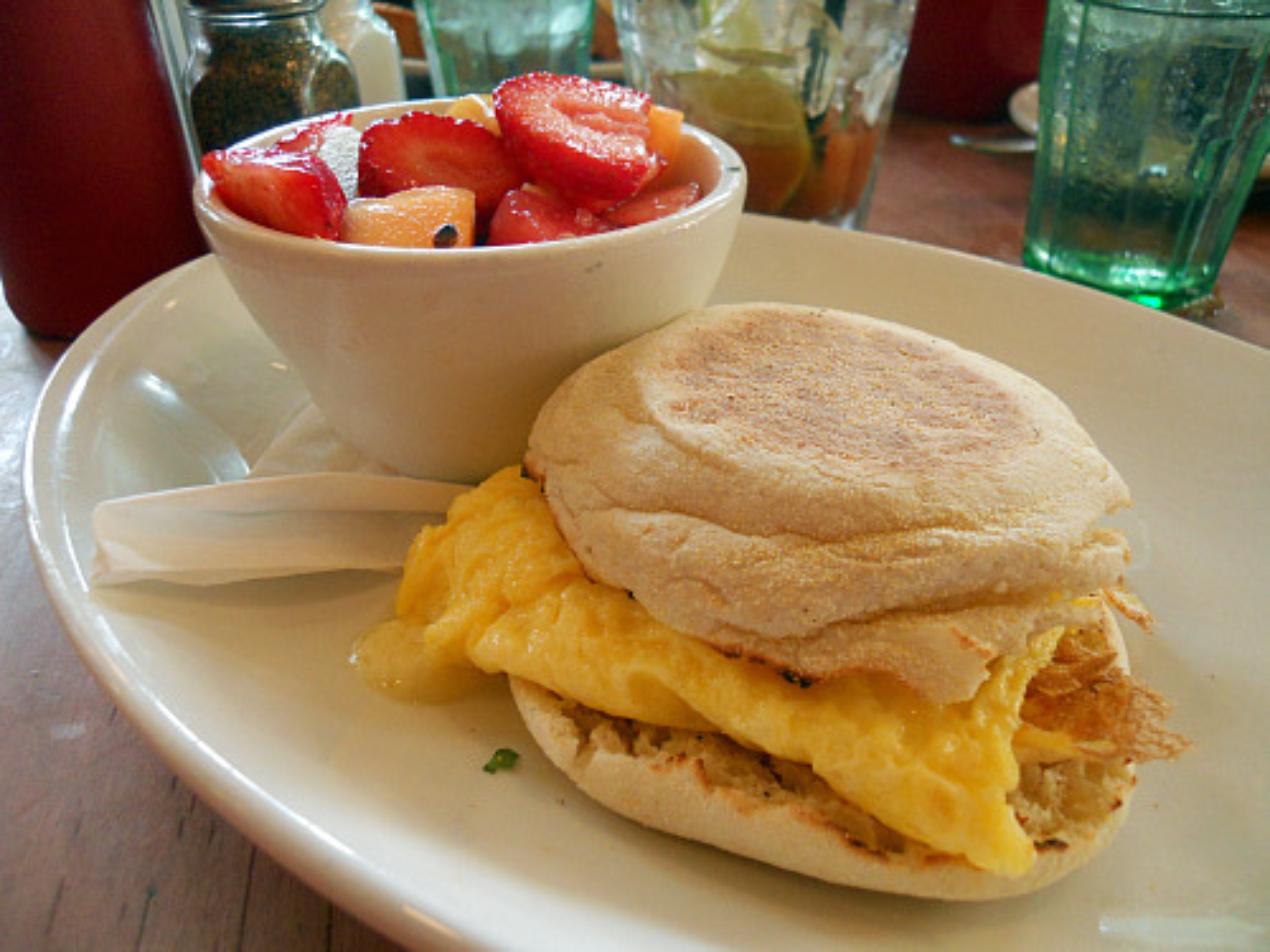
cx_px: 635
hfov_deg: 63.4
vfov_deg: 49.7
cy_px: 476
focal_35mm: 28
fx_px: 1027
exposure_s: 1/40
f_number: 2.7
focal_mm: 5
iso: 400
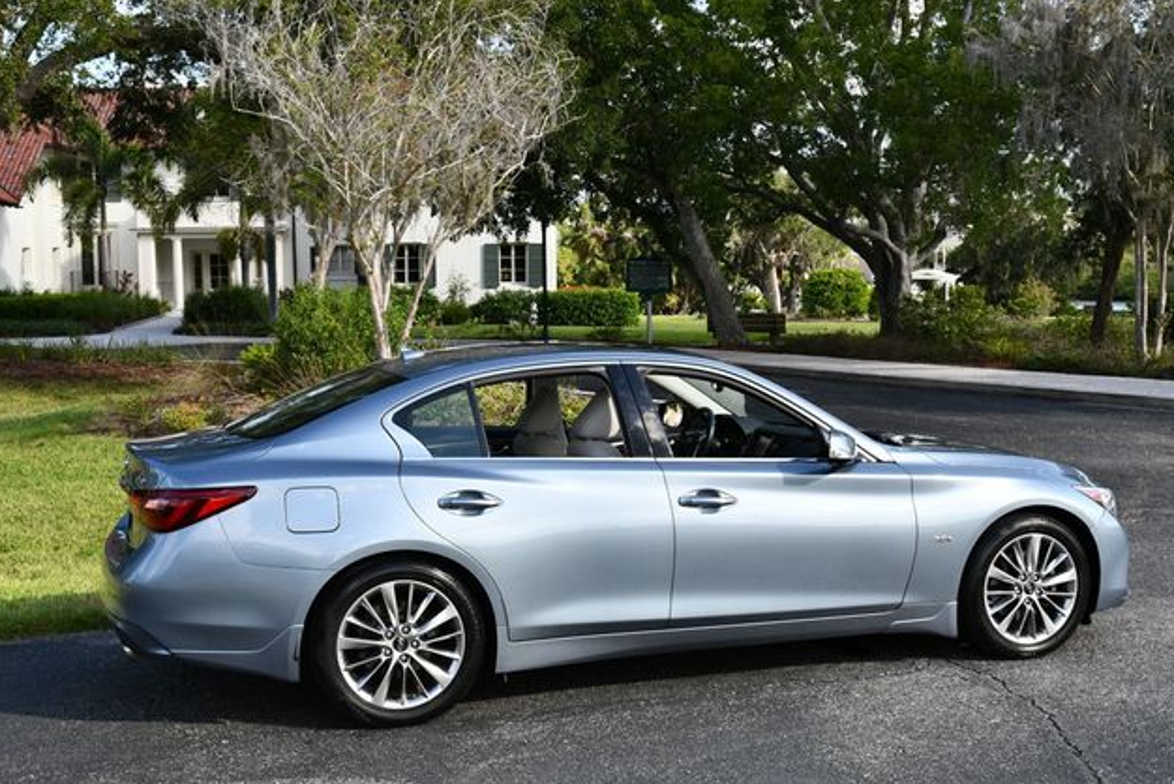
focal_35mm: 45
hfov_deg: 43.6
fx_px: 1468
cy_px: 394
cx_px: 589
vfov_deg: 29.9
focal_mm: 22
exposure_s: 1/250
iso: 200
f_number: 7.1
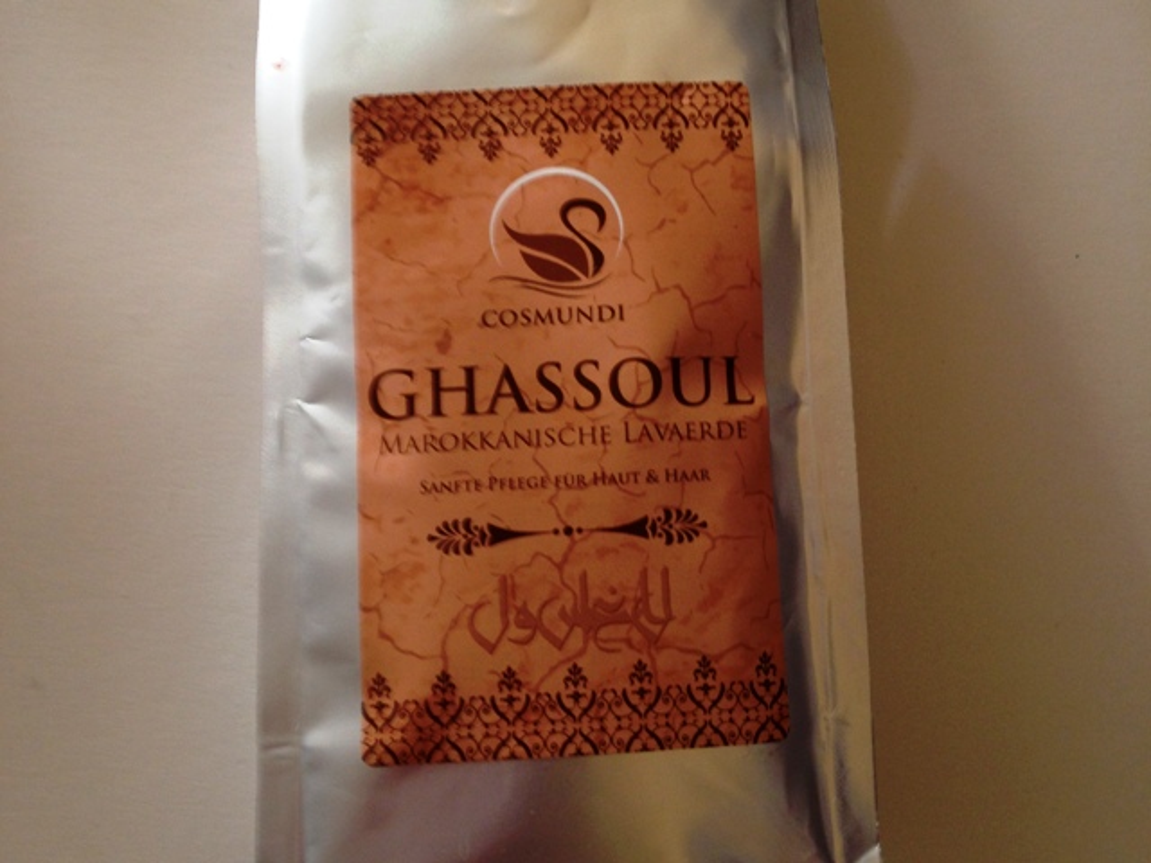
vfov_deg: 42.9
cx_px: 576
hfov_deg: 55.4
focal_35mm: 33
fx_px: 1097
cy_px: 432
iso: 50
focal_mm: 4.12
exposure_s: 1/24
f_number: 2.4
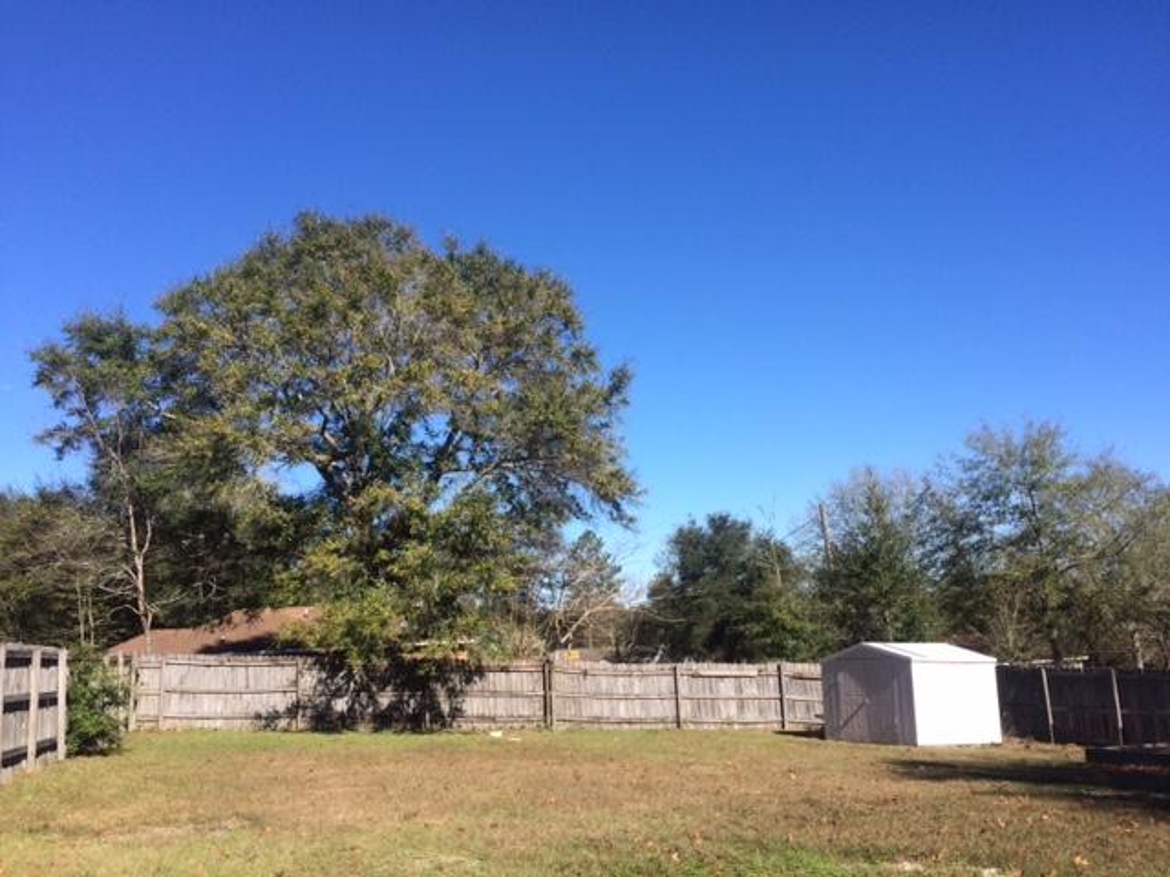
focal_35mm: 29
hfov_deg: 61.7
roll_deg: +3.2
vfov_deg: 48.2
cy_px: 438
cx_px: 585
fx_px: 980
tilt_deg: +9.4
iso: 32
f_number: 2.2
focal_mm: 4.15
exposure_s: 1/1953
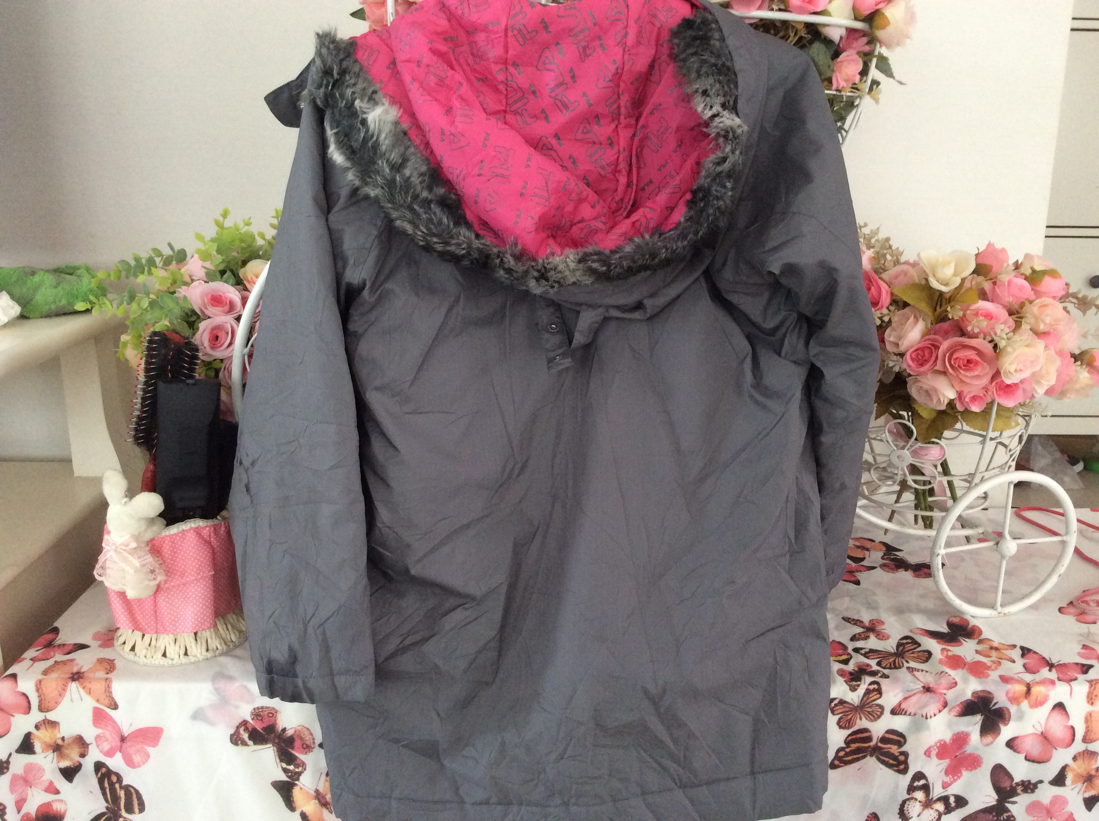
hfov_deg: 56.9
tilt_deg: -13.8
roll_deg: +1.5
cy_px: 410
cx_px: 550
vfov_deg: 44.1
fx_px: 1014
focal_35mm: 32
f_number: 2.4
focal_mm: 3.3
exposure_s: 1/25
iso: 160
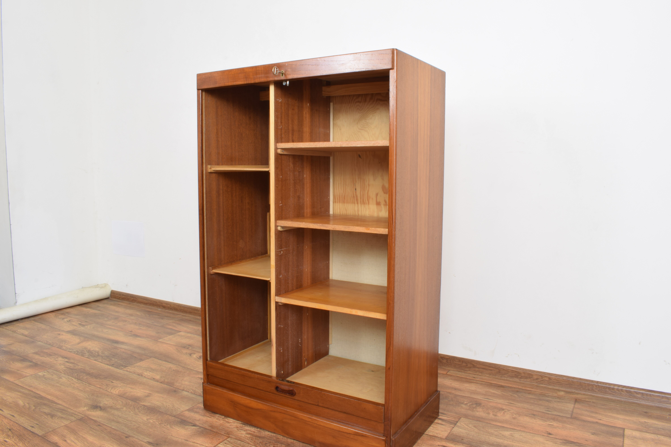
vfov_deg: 47.9
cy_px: 224
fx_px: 503
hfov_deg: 67.4
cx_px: 336
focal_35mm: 27
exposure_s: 4
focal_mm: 18
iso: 100
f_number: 22
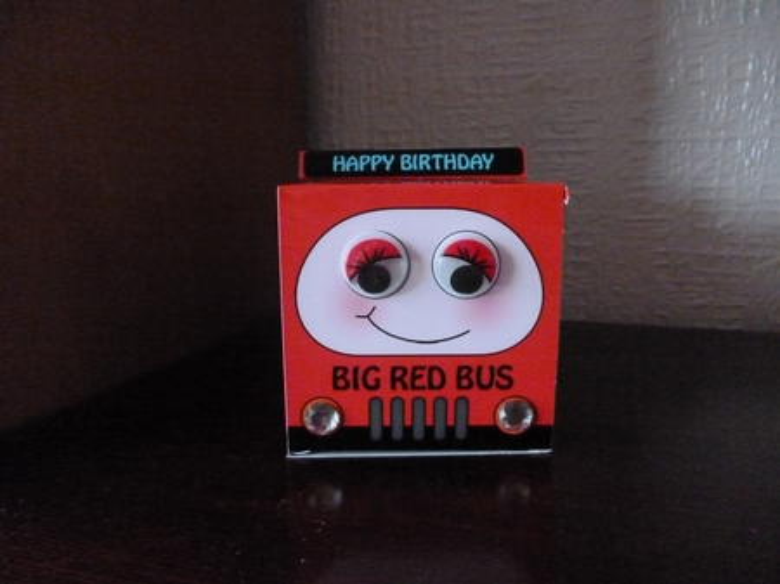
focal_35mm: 28
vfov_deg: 49.7
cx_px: 390
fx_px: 631
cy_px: 292
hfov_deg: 63.5
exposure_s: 1/15
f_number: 3.1
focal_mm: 5
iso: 1600
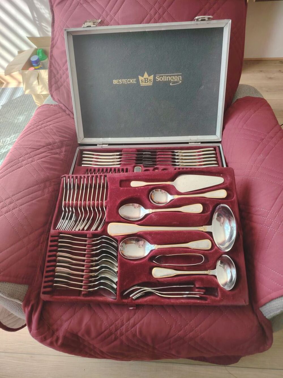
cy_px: 189
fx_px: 262
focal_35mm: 24
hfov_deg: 56.8
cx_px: 142
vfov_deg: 71.6
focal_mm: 5.25
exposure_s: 1/50
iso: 288
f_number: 1.75
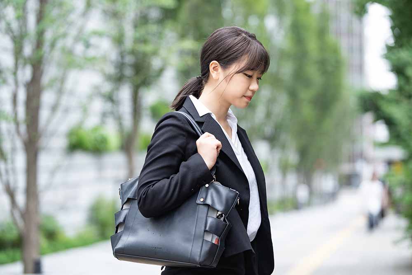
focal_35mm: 115
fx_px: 1316
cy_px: 138
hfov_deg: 17.8
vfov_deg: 11.9
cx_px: 206
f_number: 3.2
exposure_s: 1/200
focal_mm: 115
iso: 400
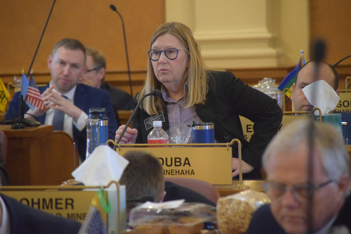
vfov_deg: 4.6
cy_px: 117
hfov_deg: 6.9
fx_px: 2925
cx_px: 176
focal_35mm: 300
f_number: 6.3
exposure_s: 1/100
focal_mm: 200
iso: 6400
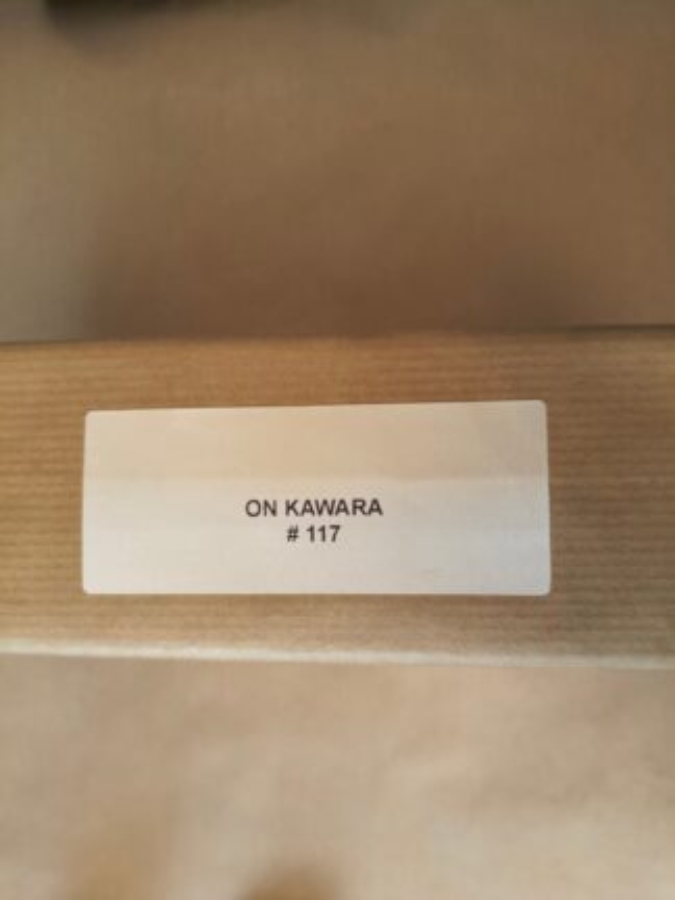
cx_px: 338
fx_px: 676
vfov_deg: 67.3
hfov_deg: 53.1
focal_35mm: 26
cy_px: 450
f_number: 1.8
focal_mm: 4.81
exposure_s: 1/50
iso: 745
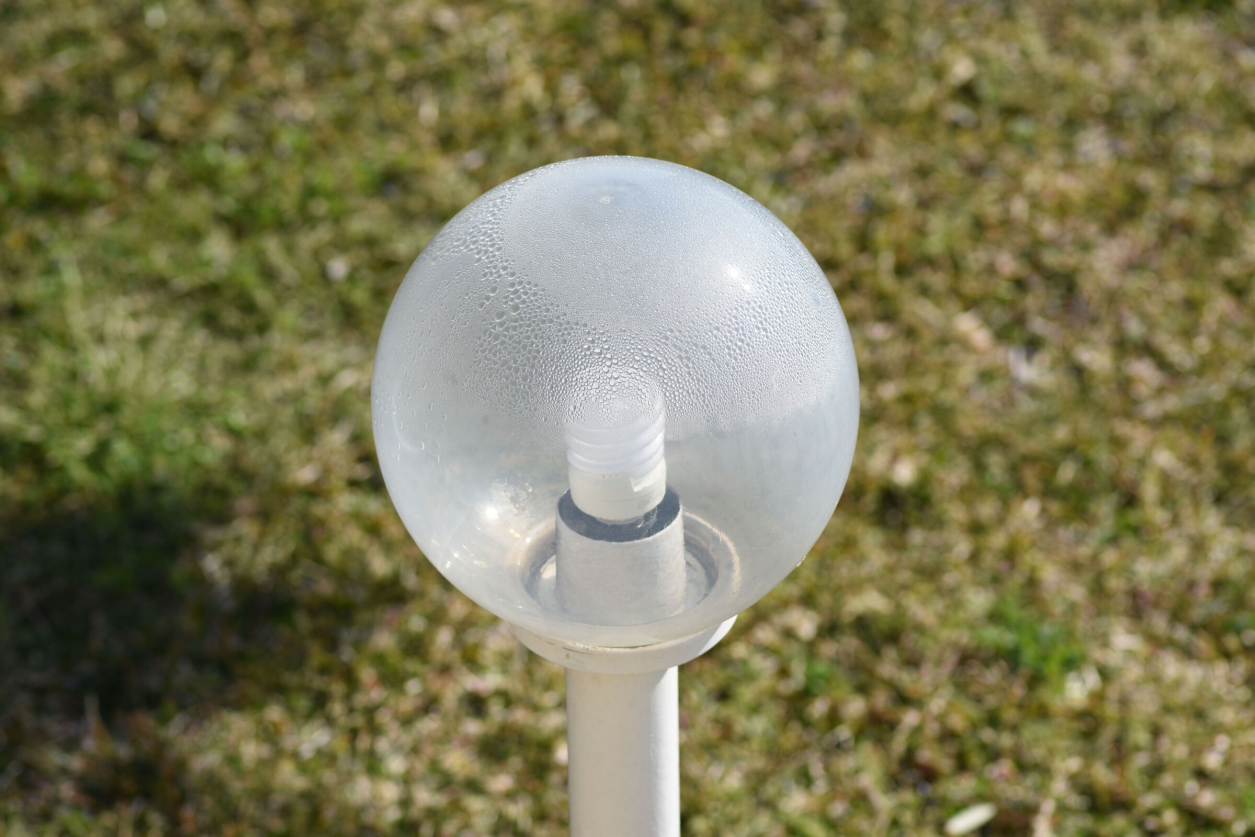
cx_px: 628
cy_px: 418
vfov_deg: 9.1
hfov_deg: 13.7
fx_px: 5229
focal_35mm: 150
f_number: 4.8
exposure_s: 1/1000
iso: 100
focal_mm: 100
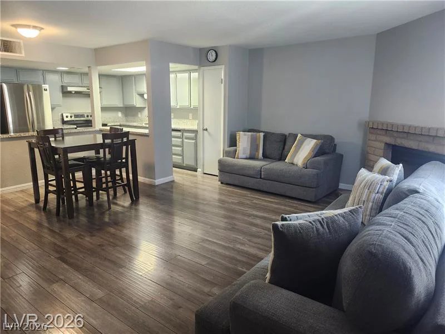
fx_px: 296
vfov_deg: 58.9
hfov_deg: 73.9
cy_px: 167
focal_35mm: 23
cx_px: 222
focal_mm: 5.54
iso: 640
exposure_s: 1/120
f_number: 1.8
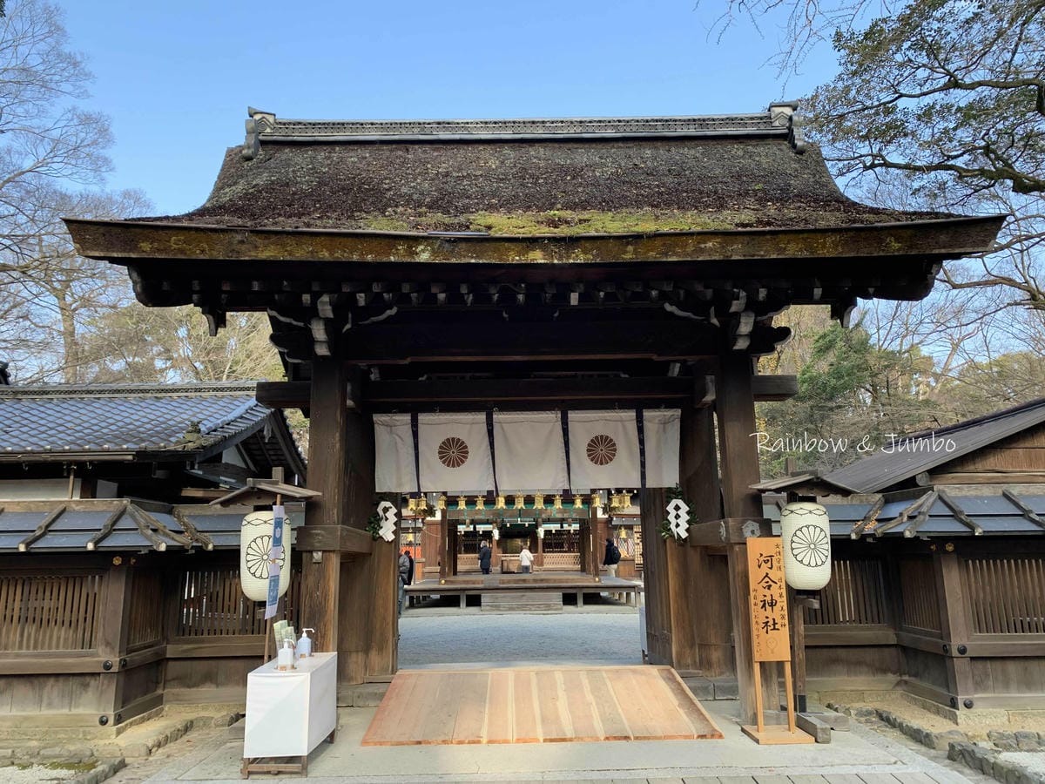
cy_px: 392
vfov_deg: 53.1
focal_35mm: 26
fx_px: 785
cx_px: 522
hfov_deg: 67.3
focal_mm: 4.25
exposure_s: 1/170
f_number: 1.8
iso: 25
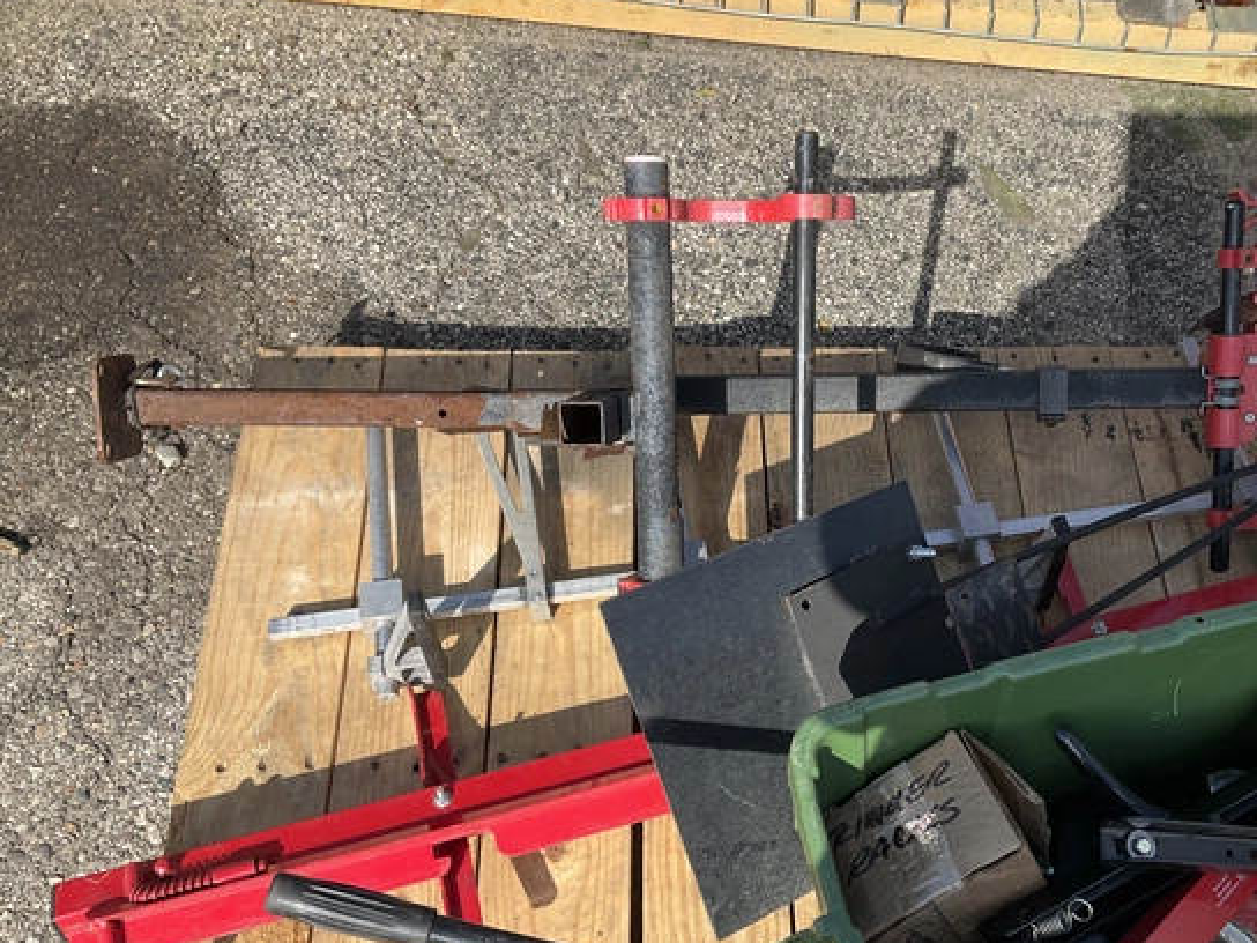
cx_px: 830
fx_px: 1453
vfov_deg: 35.8
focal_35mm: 40
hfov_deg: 46.1
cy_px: 567
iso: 25
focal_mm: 3
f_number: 1.8
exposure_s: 1/1279
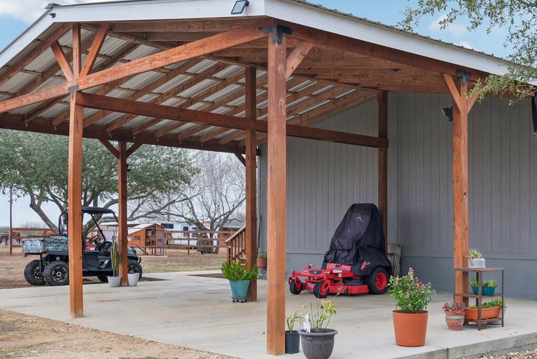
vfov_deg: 26.4
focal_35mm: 51
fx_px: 761
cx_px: 313
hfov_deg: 38.8
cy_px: 215
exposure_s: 1/10
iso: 200
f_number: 8
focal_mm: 32
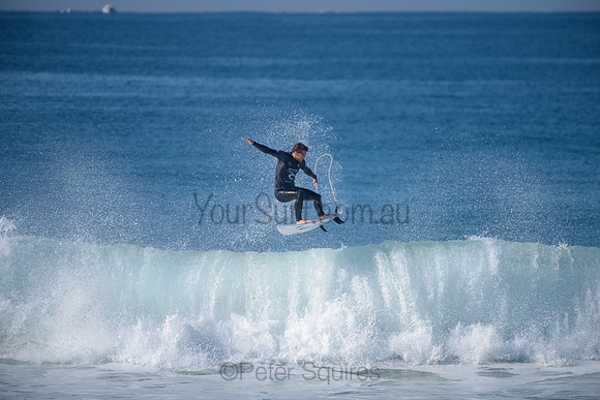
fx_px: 8335
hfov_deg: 4.1
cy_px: 200
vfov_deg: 2.8
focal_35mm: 500
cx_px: 300
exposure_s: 1/2000
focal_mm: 500
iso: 200
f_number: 5.6
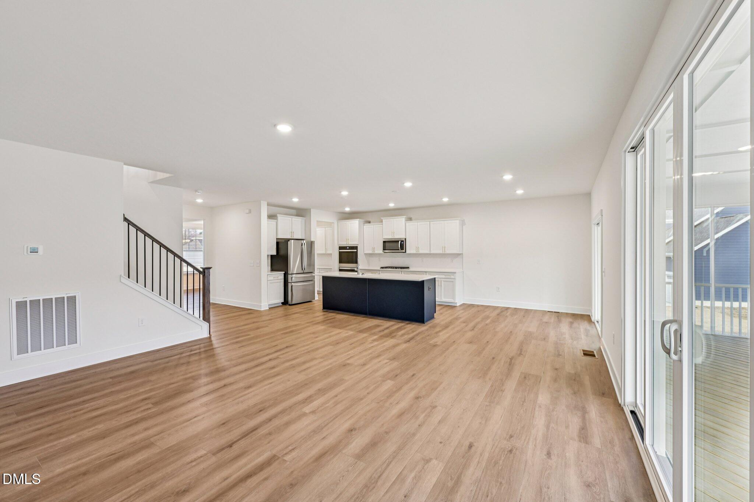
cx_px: 377
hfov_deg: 104.3
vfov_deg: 81.2
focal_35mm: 14
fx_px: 293
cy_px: 251
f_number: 8
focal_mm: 14
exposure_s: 1/25
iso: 400
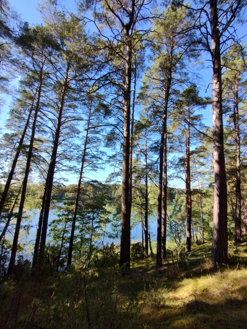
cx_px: 124
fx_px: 152
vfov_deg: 94.5
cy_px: 164
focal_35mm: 16
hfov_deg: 78.1
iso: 100
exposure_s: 1/455
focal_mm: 1.66
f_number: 2.2
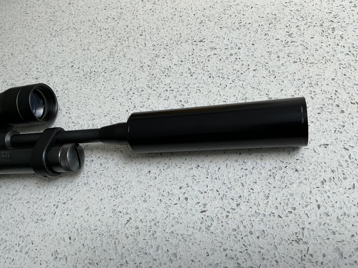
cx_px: 179
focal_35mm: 29
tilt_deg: -55.3
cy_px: 134
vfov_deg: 48.2
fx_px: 300
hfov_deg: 61.7
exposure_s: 1/100
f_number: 1.8
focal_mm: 3
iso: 32
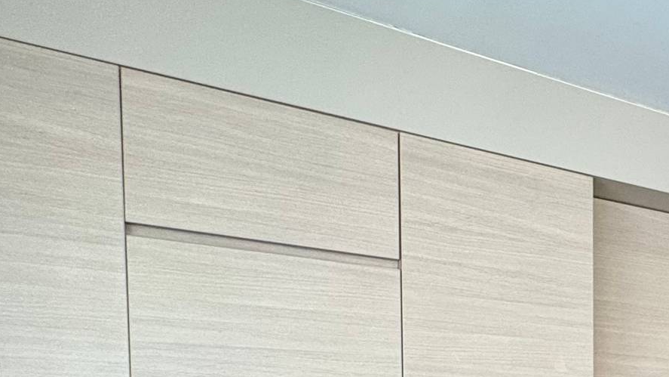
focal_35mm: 44
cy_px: 465
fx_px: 781
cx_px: 818
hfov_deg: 35.5
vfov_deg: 24.3
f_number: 2.2
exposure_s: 1/60
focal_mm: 2.22
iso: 640
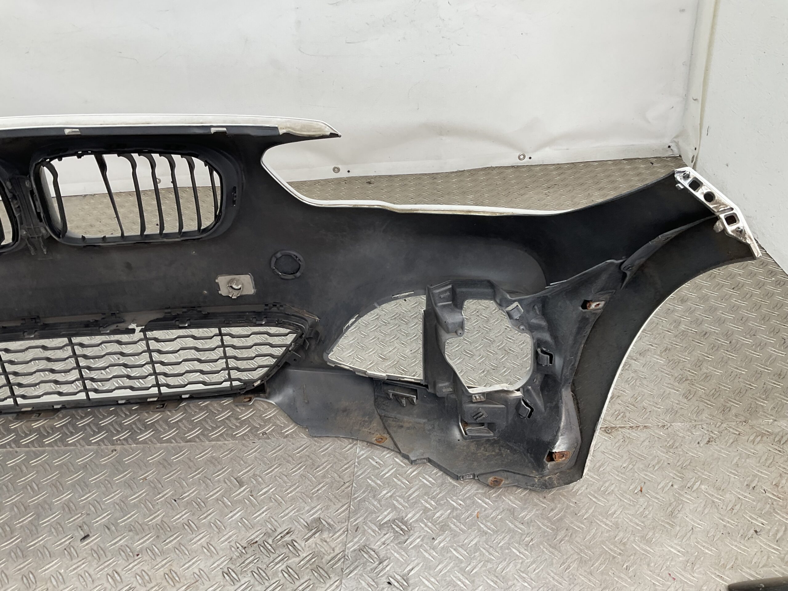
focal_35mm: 29
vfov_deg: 48.2
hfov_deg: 61.7
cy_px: 296
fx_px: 660
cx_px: 394
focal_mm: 3
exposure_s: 1/120
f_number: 1.8
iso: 20
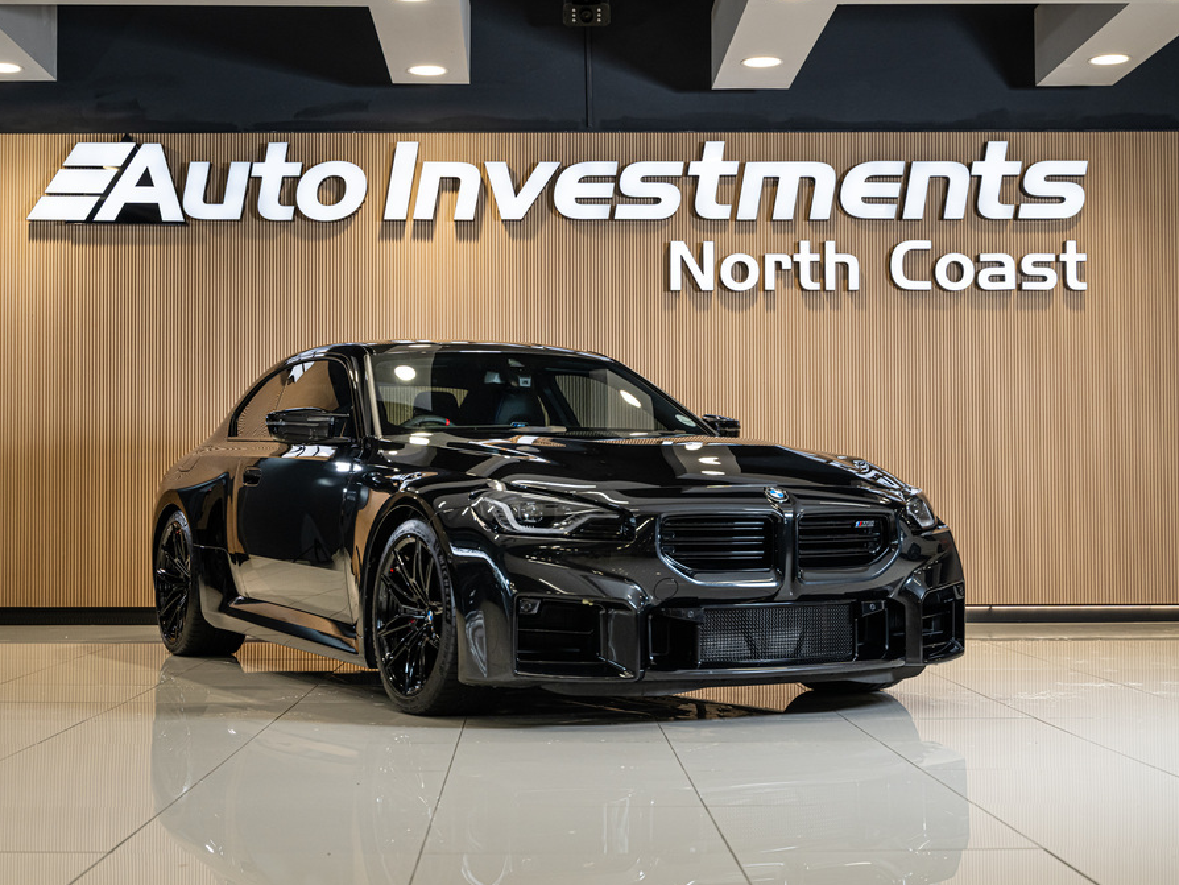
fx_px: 1874
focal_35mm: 55
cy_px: 444
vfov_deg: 26.6
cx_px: 552
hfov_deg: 34.9
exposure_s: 1/160
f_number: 4
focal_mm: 50
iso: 640
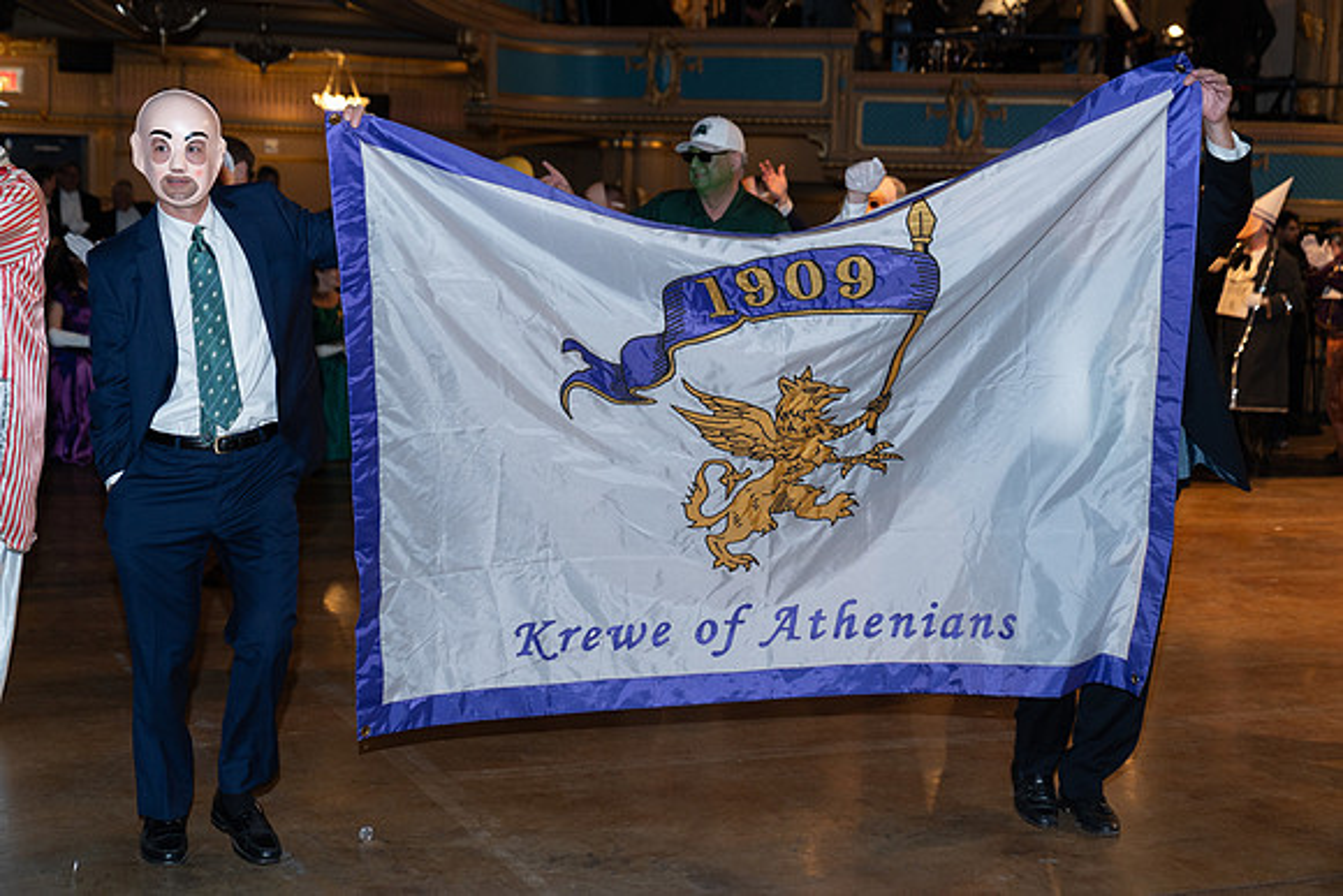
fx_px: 2090
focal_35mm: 56
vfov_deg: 24.2
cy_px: 448
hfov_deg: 35.6
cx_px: 672
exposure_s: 1/100
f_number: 3.2
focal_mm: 56
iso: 640
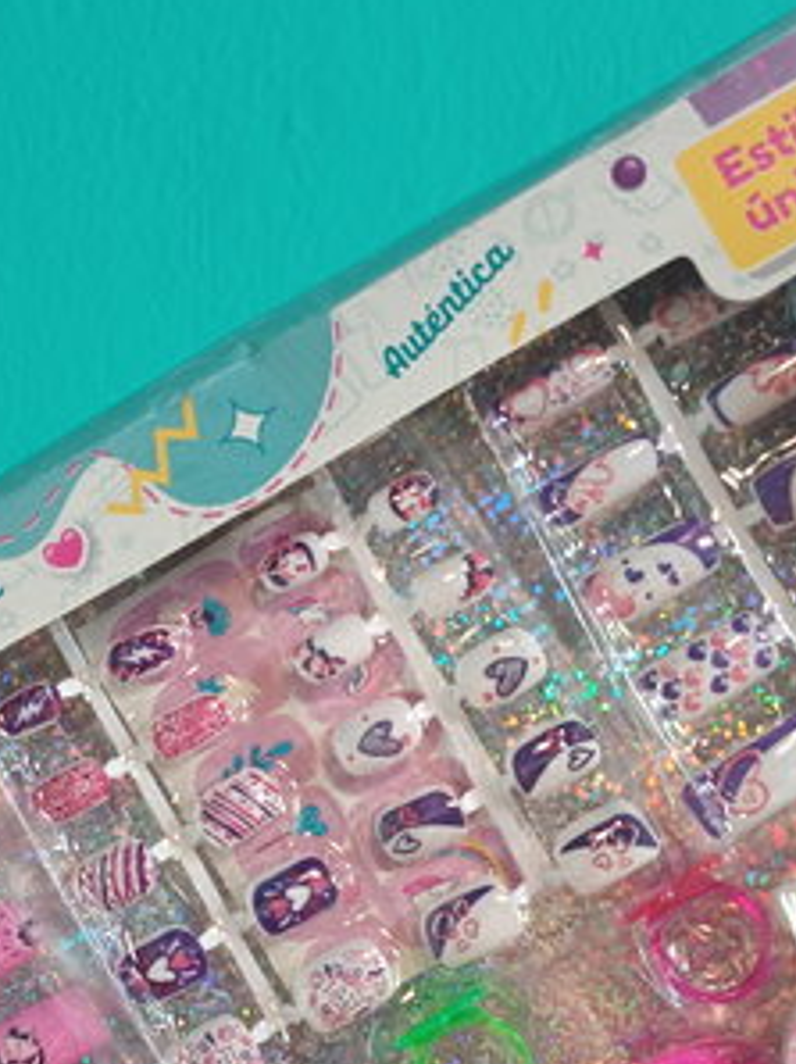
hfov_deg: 33.5
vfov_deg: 42.3
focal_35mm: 43
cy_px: 816
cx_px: 375
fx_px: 1320
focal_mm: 5.89
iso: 711
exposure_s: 1/50
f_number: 1.4
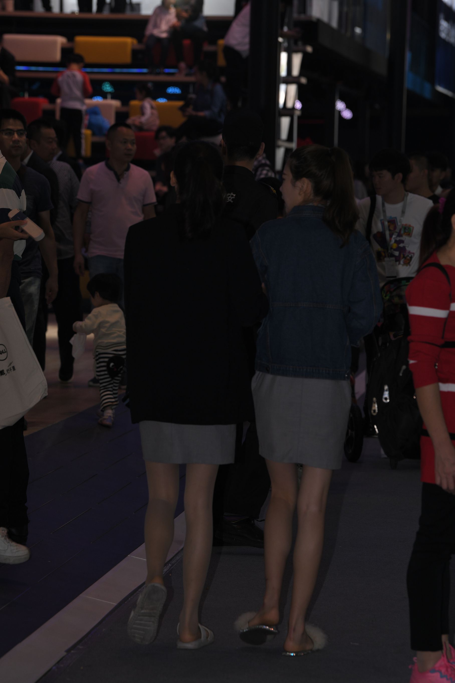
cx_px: 228
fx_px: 3128
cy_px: 342
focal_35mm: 165
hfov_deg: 8.3
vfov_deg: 12.5
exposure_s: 1/200
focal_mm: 165
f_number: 5.6
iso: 320
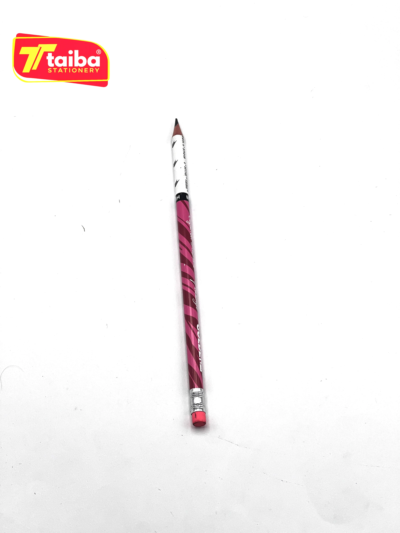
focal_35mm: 77
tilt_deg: -63.1
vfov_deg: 25.3
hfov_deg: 19.1
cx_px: 200
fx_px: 1186
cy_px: 266
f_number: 2.8
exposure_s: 1/304
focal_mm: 9
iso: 32
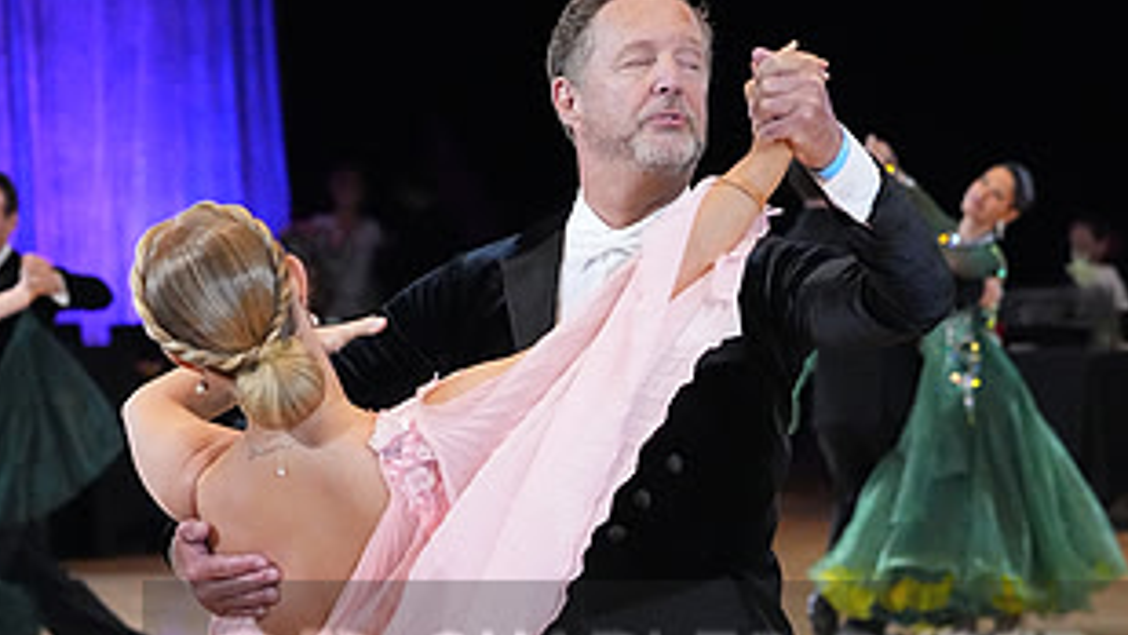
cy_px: 704
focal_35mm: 183
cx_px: 648
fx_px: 5475
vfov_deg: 6.6
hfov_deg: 11.8
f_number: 5.6
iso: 12800
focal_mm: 93
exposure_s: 1/400
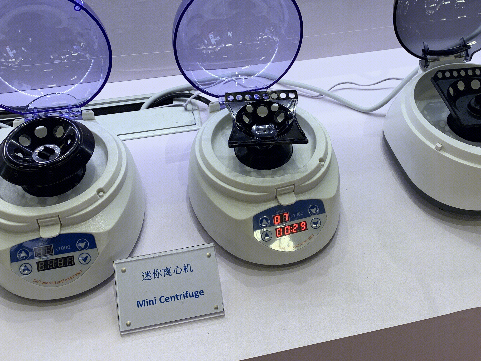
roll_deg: -2.8
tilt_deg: -41.6
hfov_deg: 47.8
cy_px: 122
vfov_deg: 36.5
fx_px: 542
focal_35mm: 39
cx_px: 270
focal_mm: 4.25
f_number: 1.8
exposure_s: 1/100
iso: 40
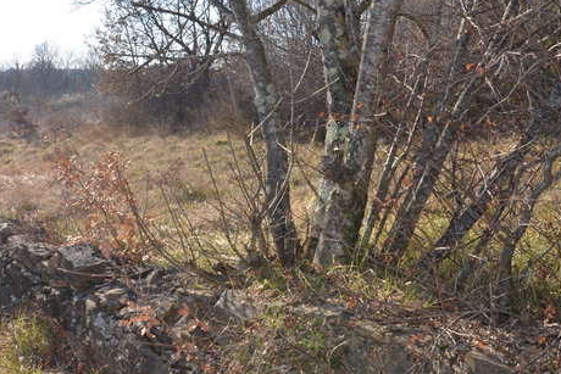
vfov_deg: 30.4
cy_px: 134
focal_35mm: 44
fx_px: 686
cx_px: 138
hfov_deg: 43.0
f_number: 9
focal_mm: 18
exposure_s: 1/200
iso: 100
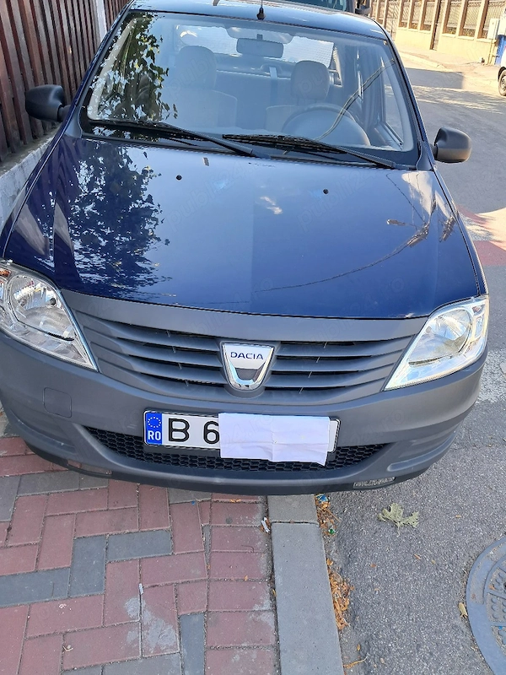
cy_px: 338
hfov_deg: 51.4
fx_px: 526
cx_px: 253
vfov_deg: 65.3
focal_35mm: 27
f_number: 1.8
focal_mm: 4
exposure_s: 1/100
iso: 50
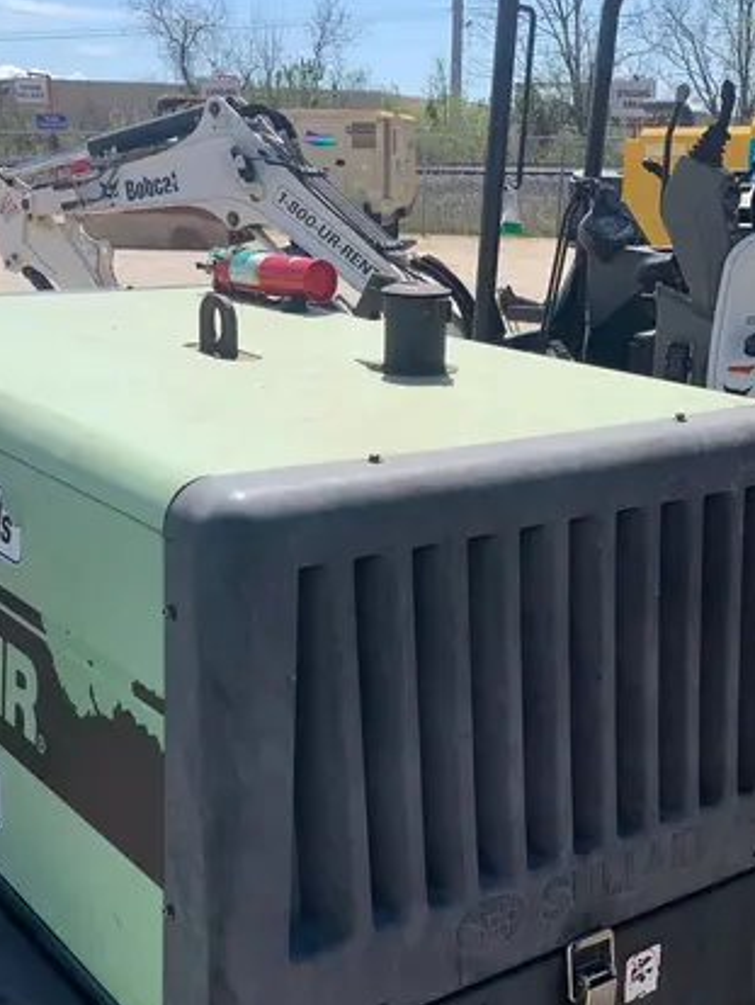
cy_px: 676
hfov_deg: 31.5
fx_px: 1336
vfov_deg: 40.7
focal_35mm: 46
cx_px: 388
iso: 25
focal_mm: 4.25
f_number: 1.8
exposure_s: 1/1845
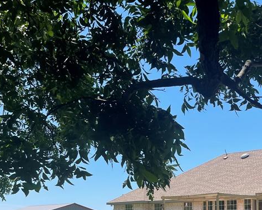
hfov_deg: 33.8
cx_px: 226
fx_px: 411
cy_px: 203
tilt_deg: +3.2
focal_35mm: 53
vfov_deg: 27.2
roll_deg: +0.4
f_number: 1.6
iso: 32
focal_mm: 5.1
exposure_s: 1/2165
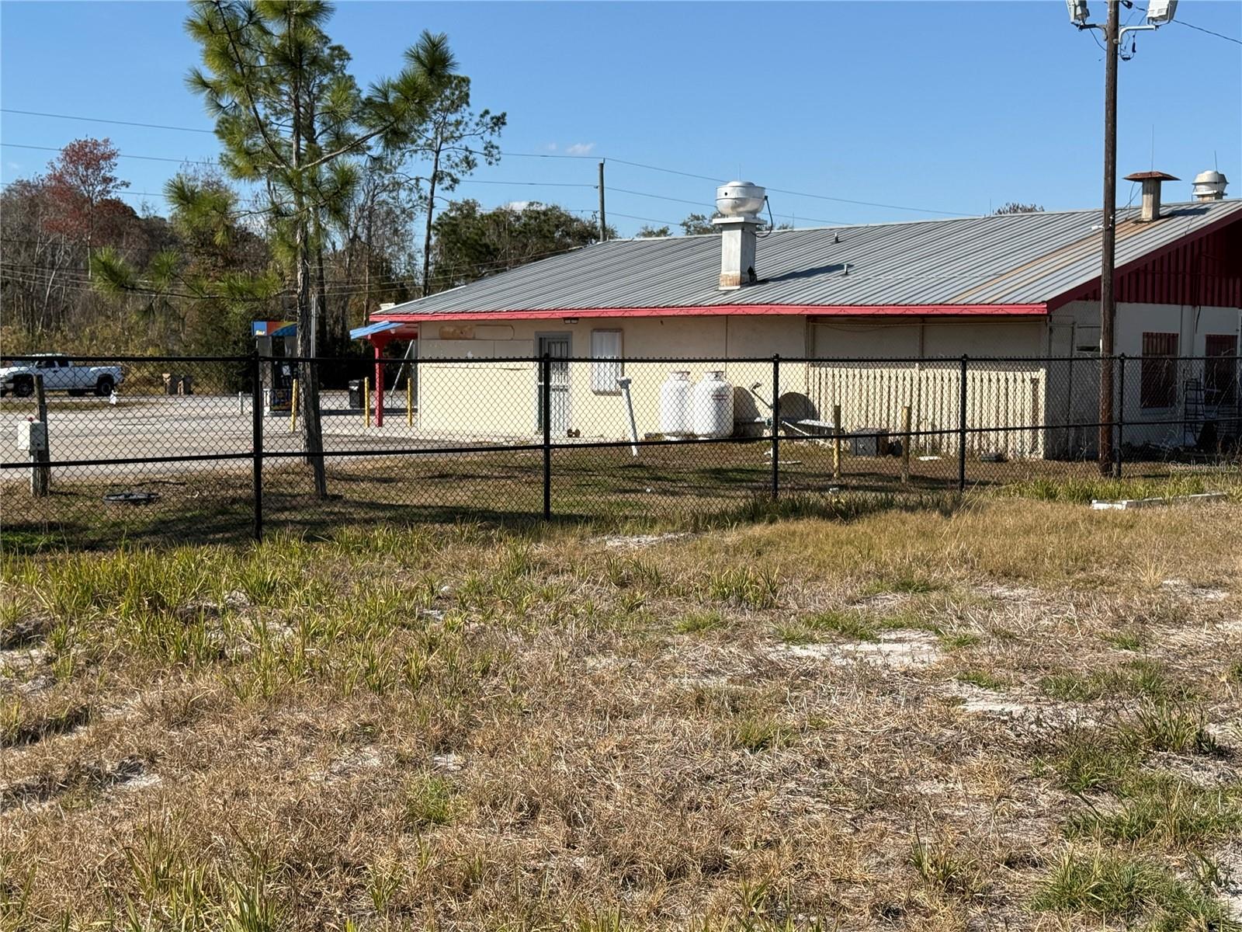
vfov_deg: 30.3
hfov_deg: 39.7
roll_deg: -0.3
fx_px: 1722
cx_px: 621
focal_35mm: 48
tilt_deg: -2.2
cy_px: 466
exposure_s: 1/4587
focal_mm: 6.76
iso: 64
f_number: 1.78
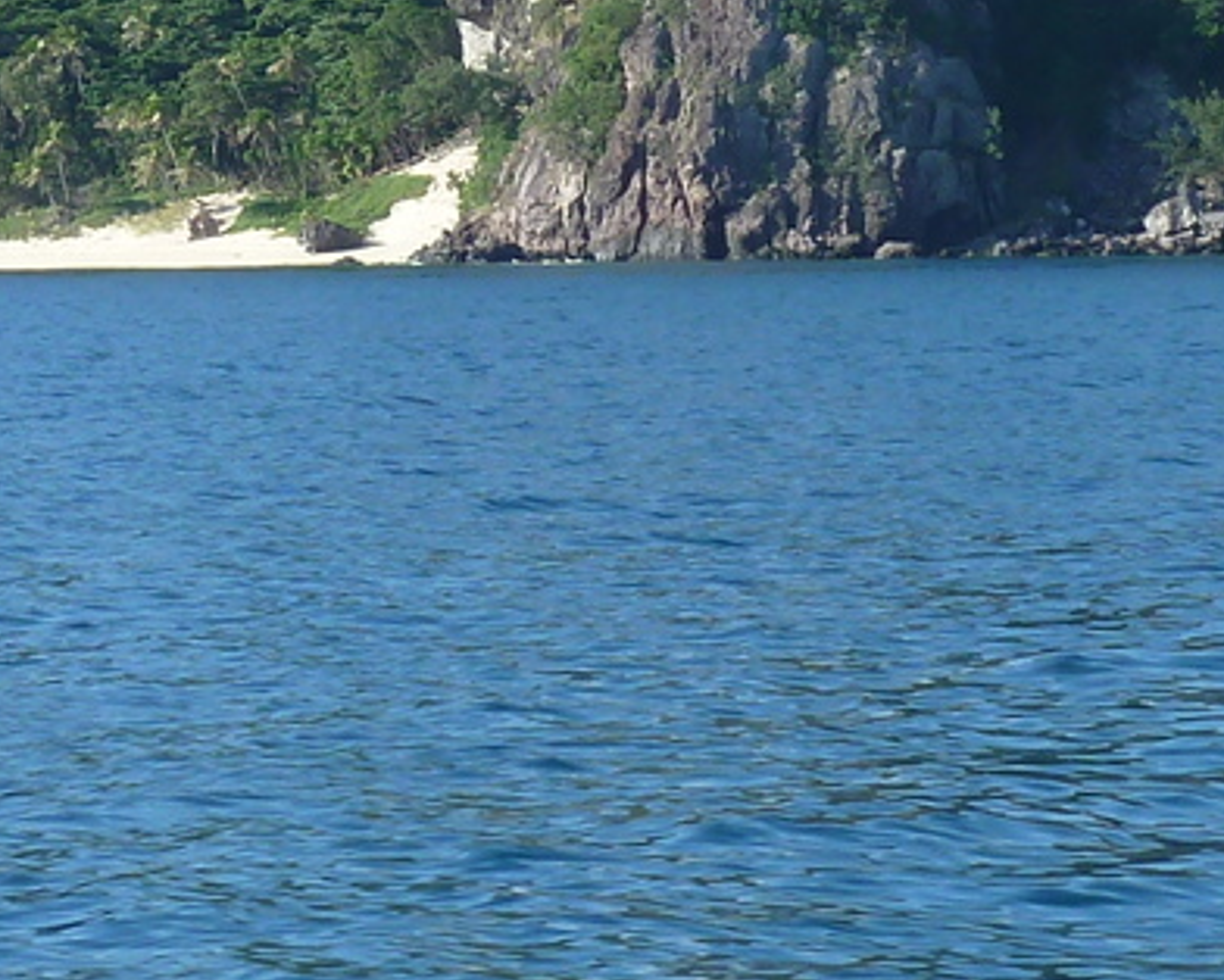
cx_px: 94
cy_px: -66
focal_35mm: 251
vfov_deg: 6.1
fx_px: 9097
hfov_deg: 7.7
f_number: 4
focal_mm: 10.3
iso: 80
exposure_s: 1/320
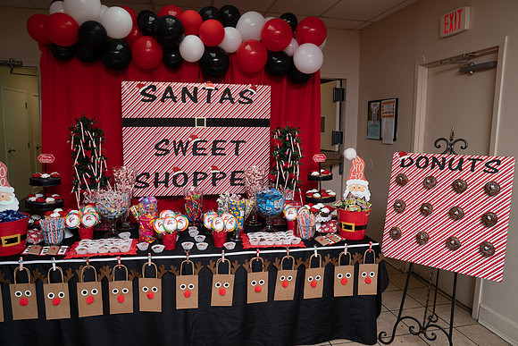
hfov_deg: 73.7
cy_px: 173
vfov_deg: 53.2
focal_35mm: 24
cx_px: 259
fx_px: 345
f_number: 6.3
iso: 400
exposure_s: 1/80
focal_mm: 24
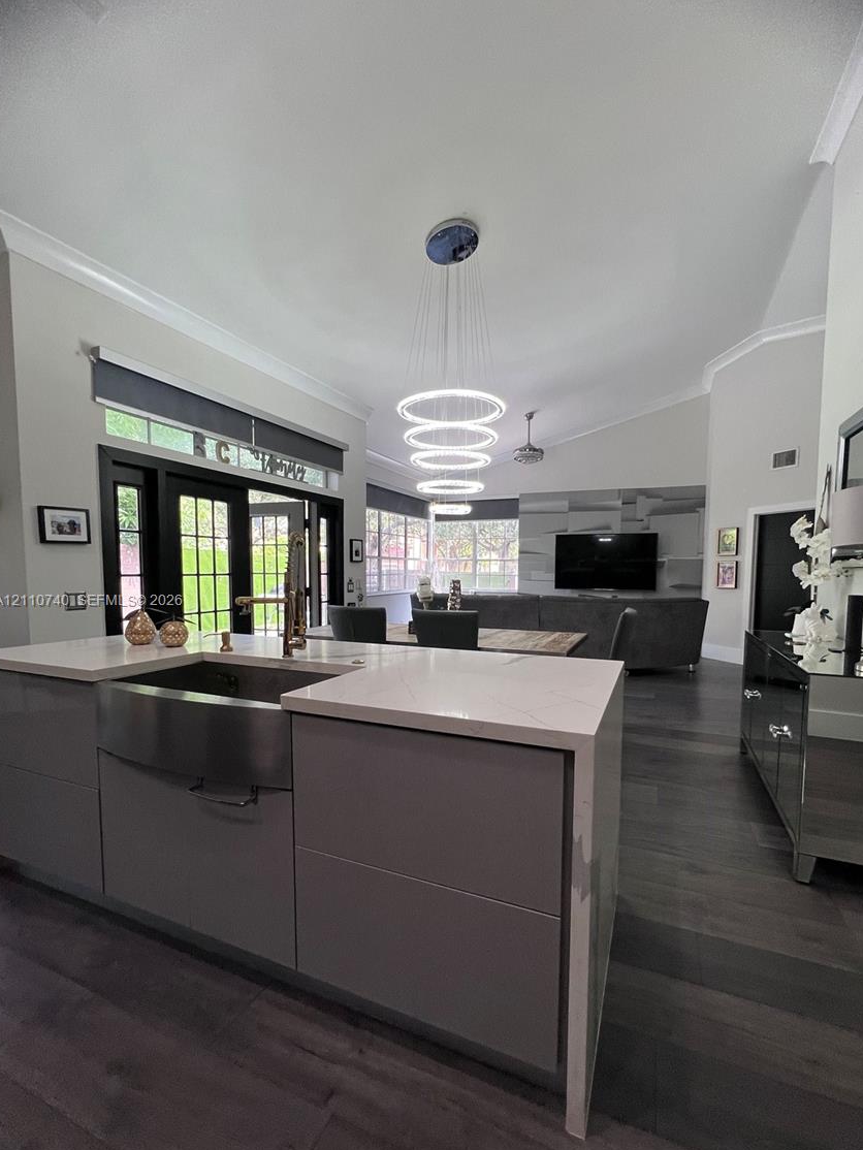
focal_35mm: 14
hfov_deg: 85.6
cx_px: 456
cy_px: 602
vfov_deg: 102.0
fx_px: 465
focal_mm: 1.57
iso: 160
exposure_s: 1/120
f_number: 1.8
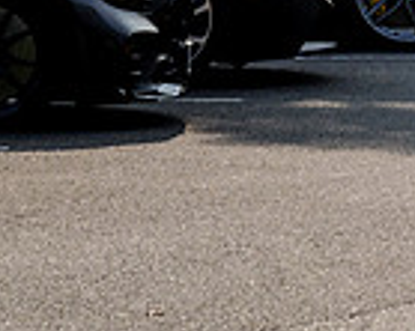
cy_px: -136
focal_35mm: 460
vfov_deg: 3.4
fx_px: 5646
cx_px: 797
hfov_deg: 4.2
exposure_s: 1/125
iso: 100
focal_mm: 48
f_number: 13
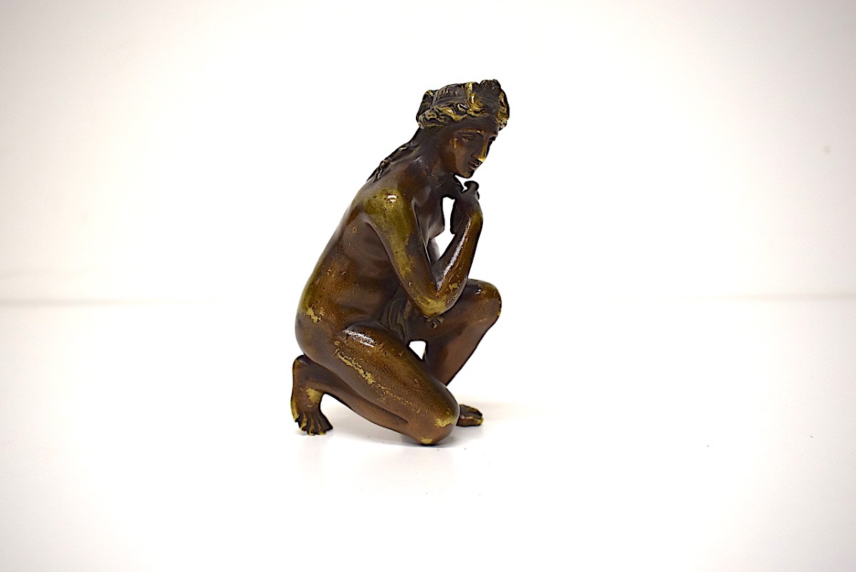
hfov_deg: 55.1
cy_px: 286
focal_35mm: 34
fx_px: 821
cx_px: 428
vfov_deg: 38.4
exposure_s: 1/125
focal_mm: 23
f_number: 5
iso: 800
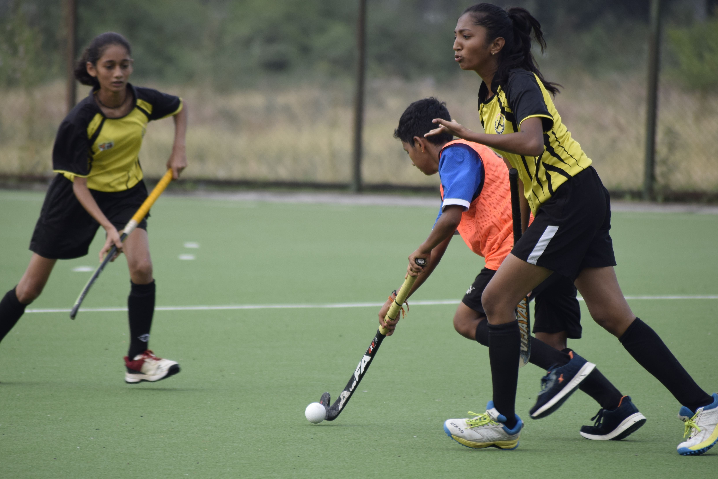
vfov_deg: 3.1
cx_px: 340
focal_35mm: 437
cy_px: 283
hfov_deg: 4.7
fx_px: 8715
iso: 360
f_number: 6
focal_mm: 240
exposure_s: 1/400
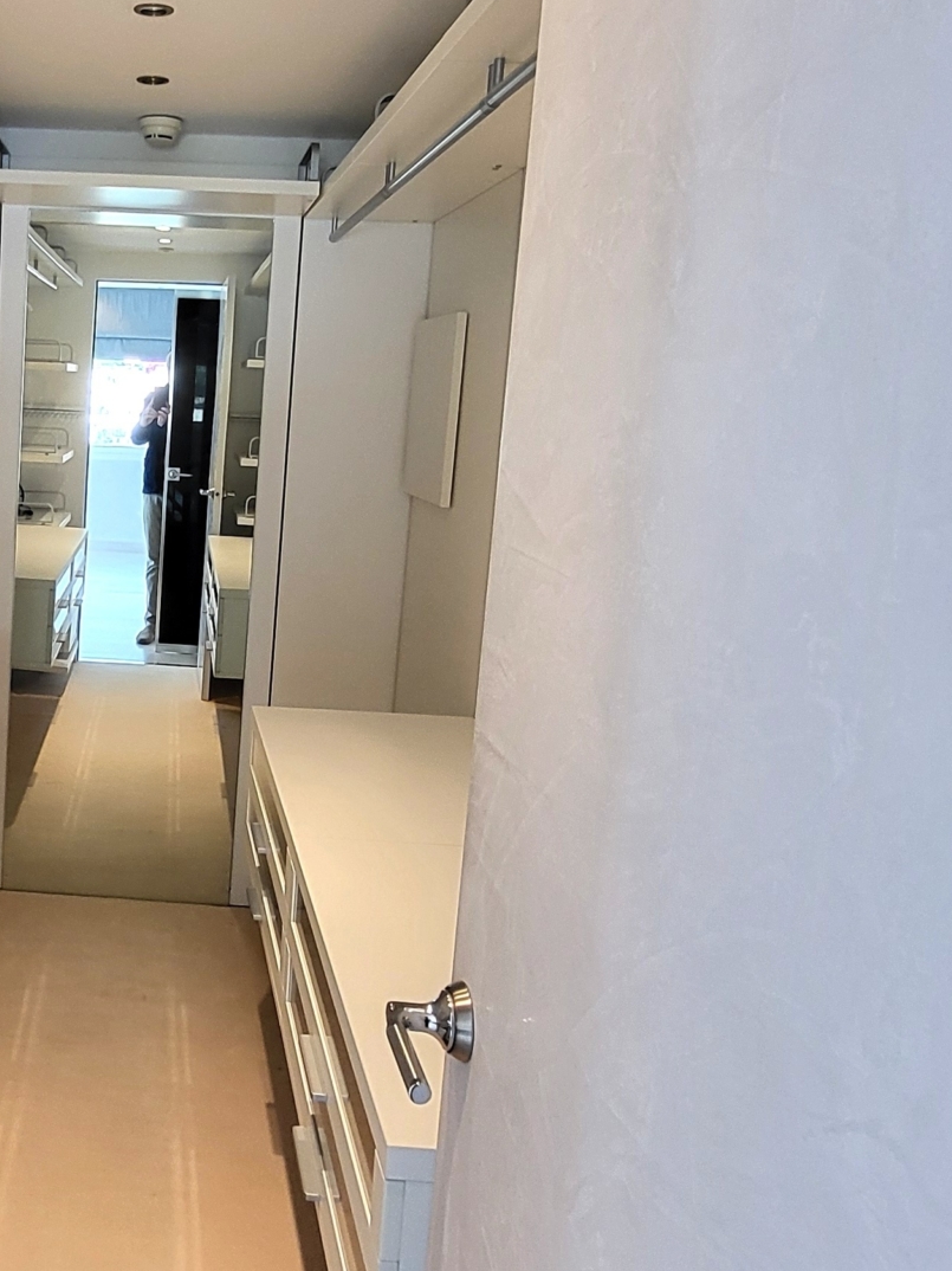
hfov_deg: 41.5
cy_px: 531
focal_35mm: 31
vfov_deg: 58.1
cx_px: 80
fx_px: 1137
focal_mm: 1.74
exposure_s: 1/50
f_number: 2.2
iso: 160
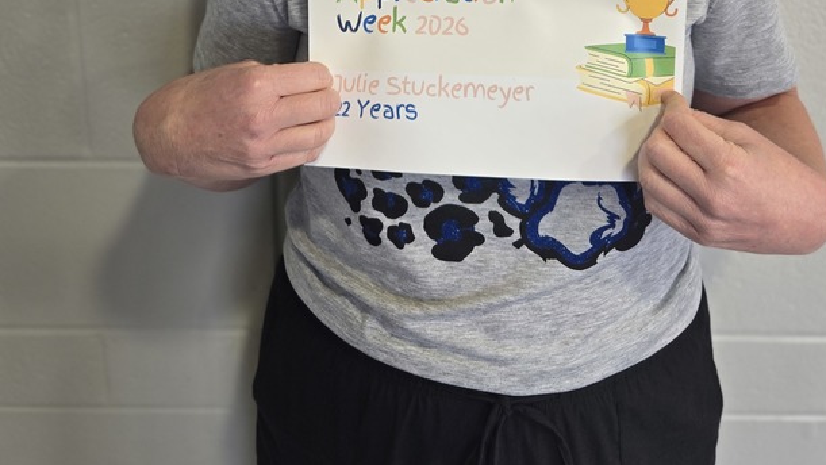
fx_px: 920
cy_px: -115
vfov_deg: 25.1
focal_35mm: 42
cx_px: 433
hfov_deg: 48.3
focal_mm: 5.4
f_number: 1.8
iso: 64
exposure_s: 1/120
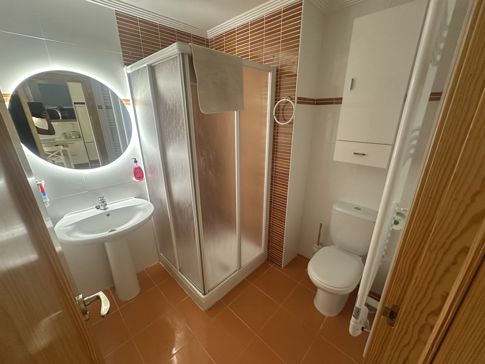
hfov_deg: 102.1
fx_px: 196
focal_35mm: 14
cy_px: 182
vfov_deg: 85.7
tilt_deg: -19.0
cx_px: 242
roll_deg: +0.4
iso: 320
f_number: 2.2
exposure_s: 1/85
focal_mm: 2.22
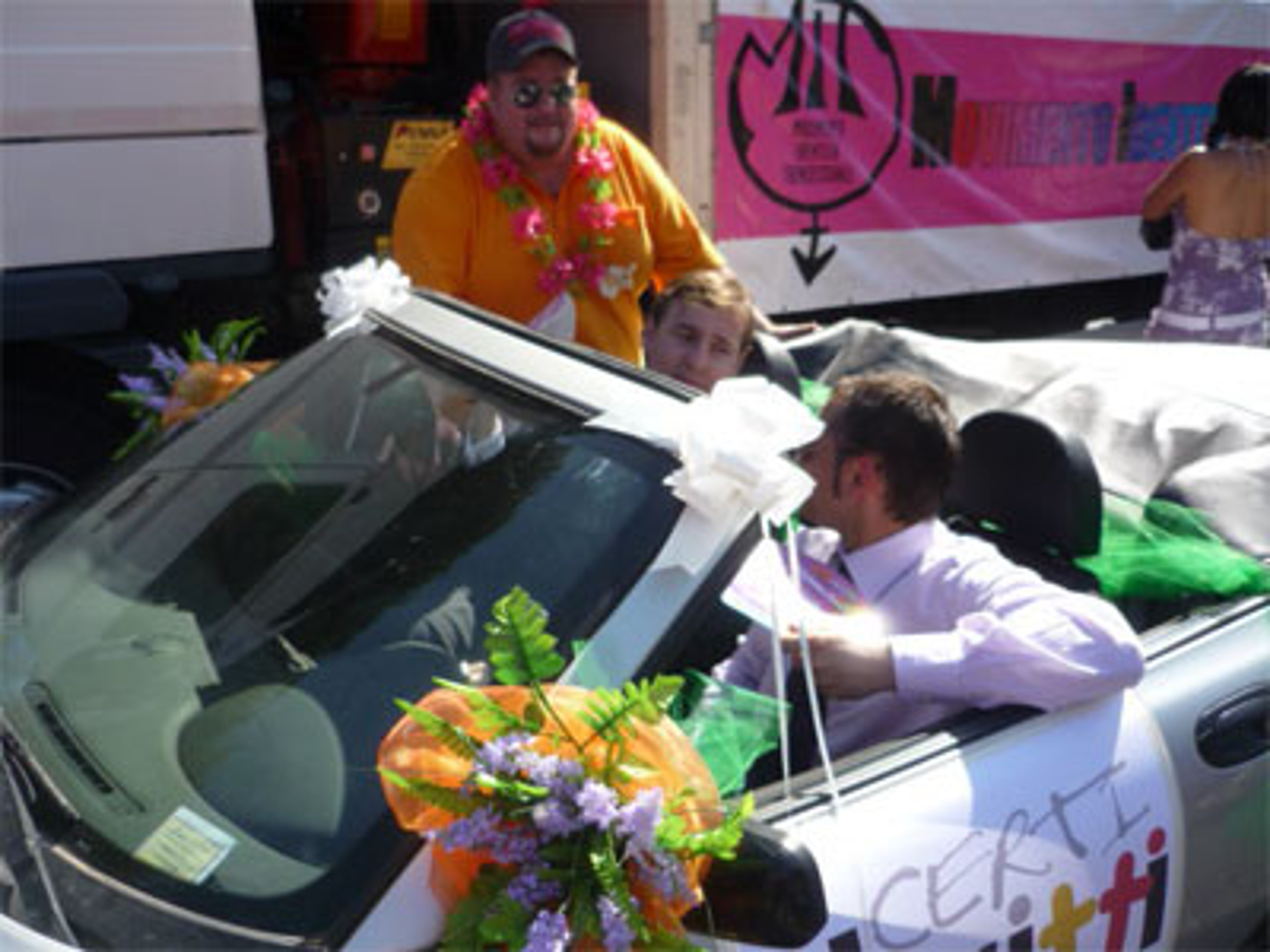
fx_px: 1211
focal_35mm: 33
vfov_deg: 42.9
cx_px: 635
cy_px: 476
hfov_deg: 55.4
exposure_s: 1/640
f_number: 2.8
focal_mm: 5.5
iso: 100
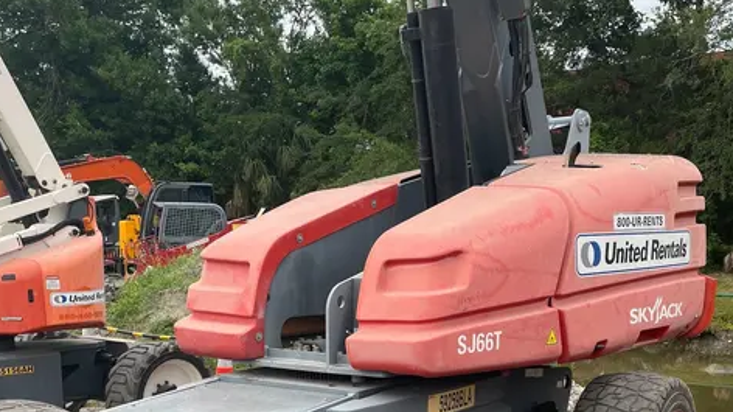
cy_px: 417
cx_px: 362
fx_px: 855
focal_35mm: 44
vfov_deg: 25.6
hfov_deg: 46.4
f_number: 1.6
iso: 32
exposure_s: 1/132
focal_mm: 5.1
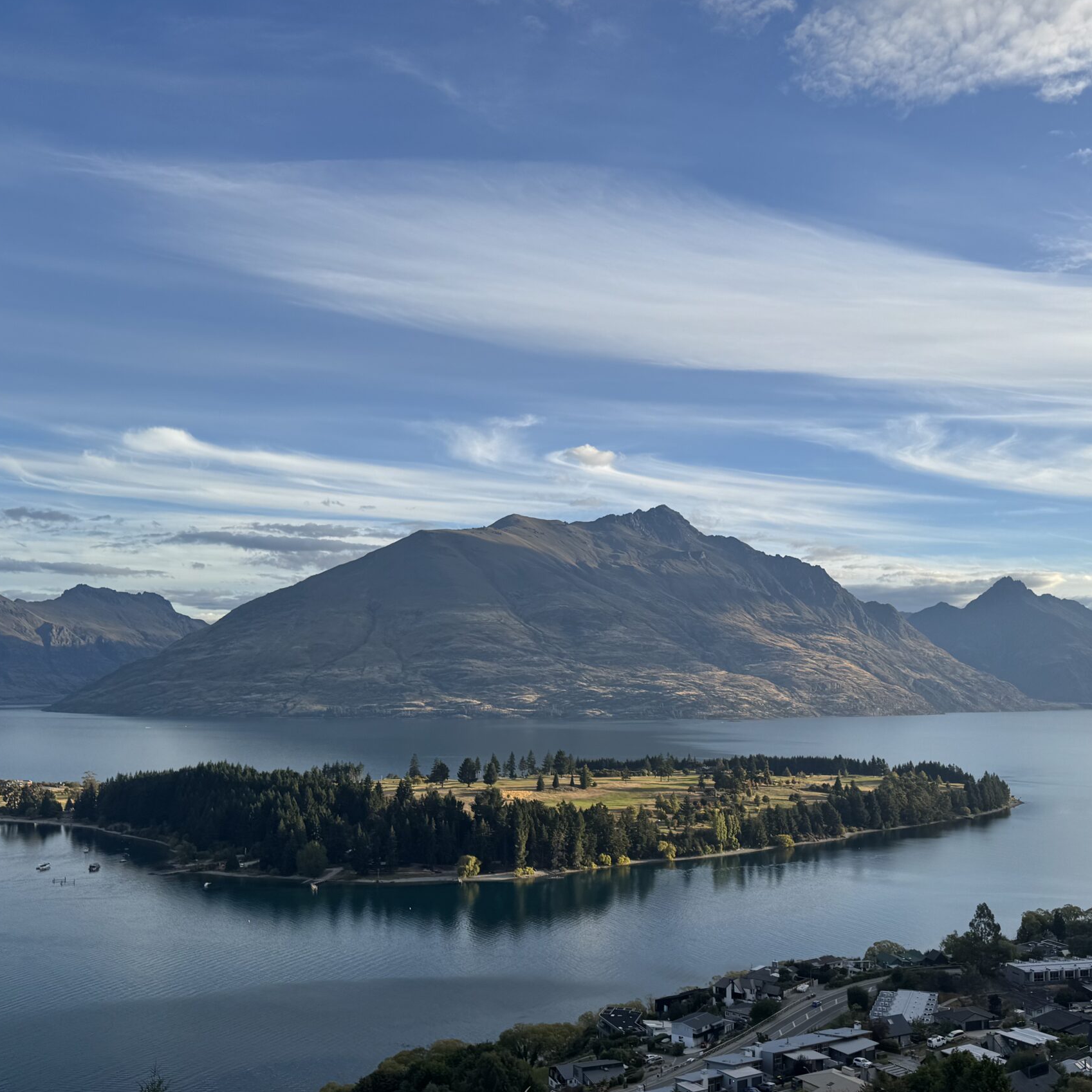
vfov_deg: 51.1
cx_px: 610
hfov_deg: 51.0
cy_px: 569
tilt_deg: +5.6
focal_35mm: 32
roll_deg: +1.2
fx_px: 1142
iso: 80
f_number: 1.78
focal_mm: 6.76
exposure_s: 1/3597
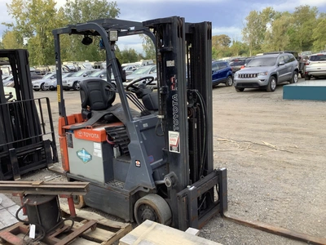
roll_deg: +3.2
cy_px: 122
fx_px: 292
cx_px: 163
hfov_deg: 58.4
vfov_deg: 45.4
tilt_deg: -10.4
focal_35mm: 31
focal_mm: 3.3
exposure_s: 1/112
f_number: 2.4
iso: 25
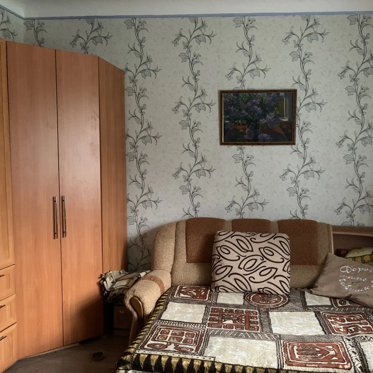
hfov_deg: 51.8
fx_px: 378
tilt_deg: -3.7
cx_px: 241
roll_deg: -0.5
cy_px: 188
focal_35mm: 31
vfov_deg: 52.5
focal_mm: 4.25
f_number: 1.8
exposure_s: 1/26
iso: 800
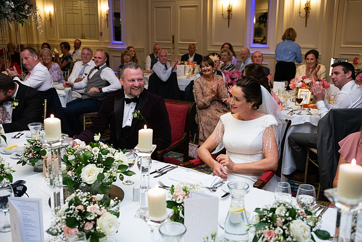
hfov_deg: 50.7
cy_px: 121
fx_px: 382
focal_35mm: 38
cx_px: 181
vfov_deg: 35.1
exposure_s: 1/160
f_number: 3.5
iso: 800
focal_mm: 38
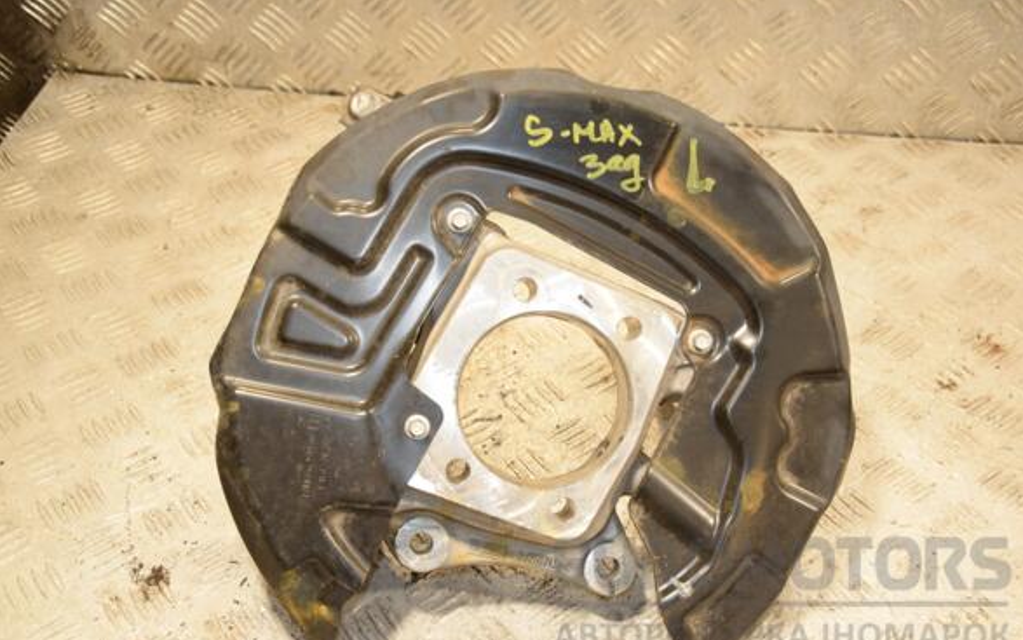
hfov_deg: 40.3
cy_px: 331
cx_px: 521
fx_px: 1394
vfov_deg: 25.8
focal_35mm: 50
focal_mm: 32
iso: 800
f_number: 5.6
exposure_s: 1/200
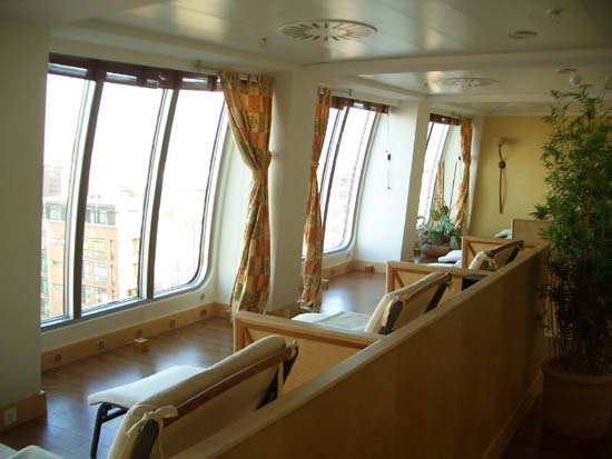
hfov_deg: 52.6
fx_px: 619
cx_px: 306
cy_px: 230
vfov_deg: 40.7
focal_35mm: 35
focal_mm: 5.8
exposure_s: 1/80
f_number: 2.6
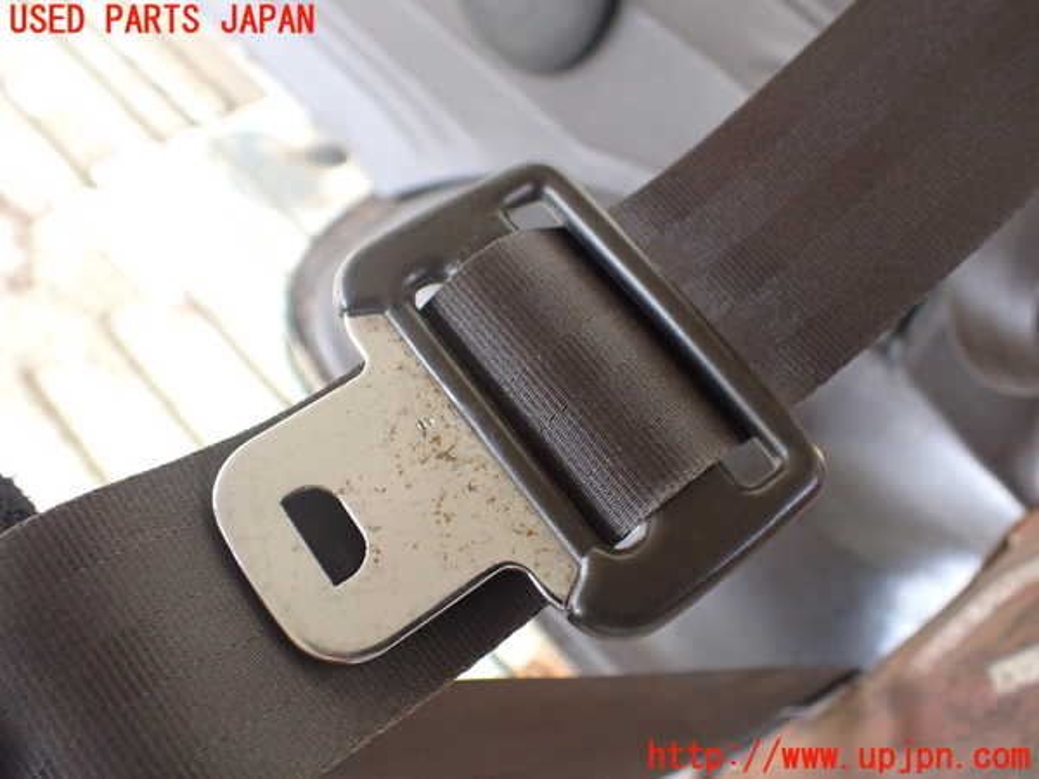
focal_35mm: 30
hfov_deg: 60.0
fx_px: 900
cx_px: 520
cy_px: 390
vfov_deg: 46.8
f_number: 2.3
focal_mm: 5.4
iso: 640
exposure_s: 1/125
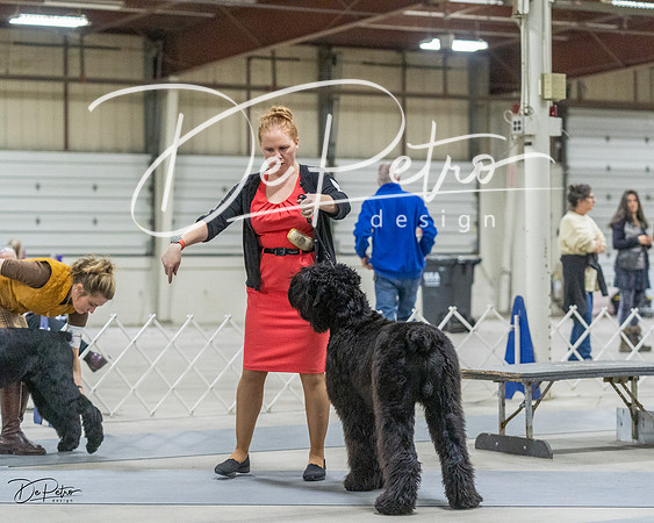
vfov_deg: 15.9
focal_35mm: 97
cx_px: 327
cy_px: 262
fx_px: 1874
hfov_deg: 19.8
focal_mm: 86
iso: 6400
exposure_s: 1/320
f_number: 3.2
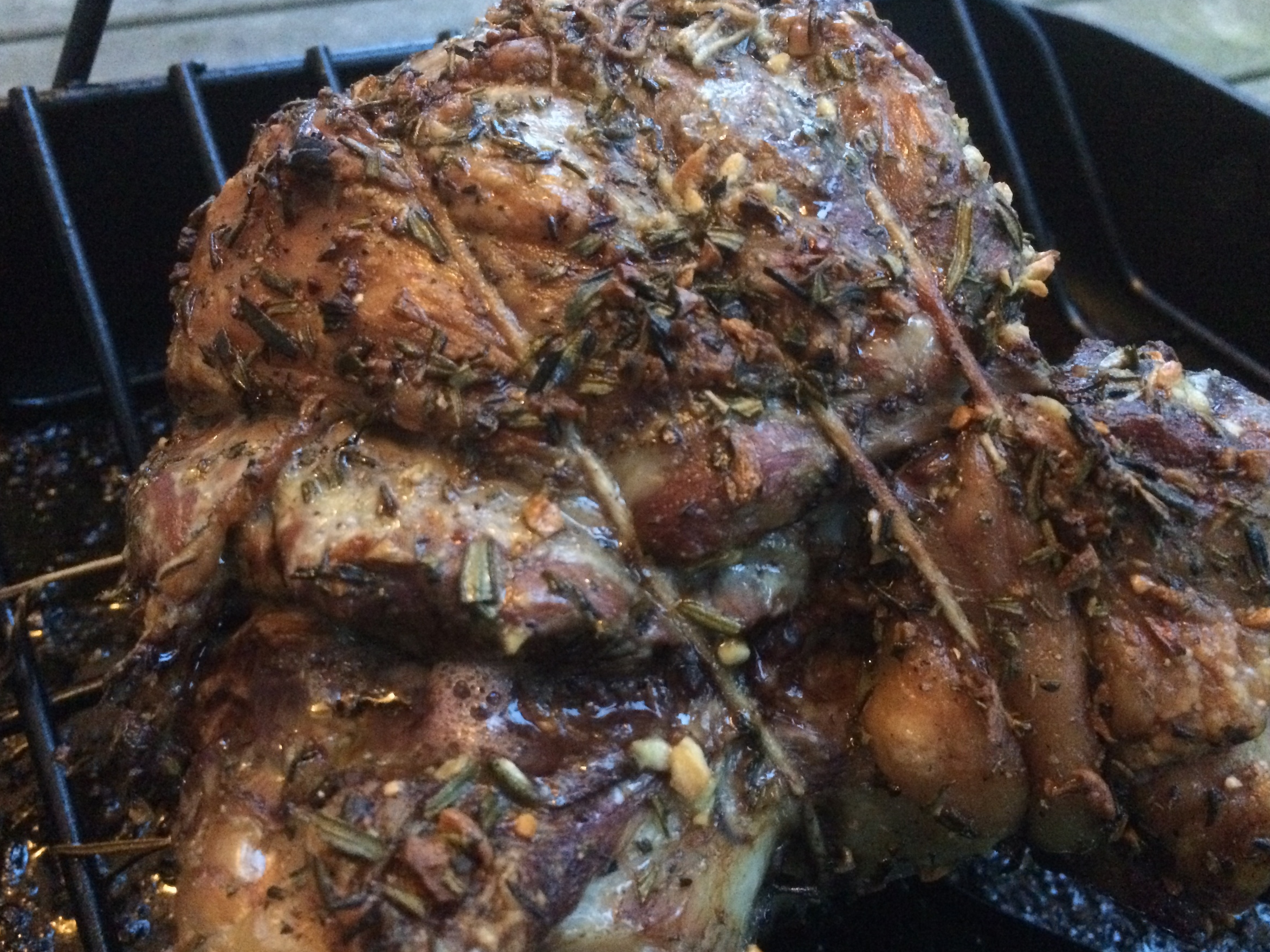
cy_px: 483
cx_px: 648
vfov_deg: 44.2
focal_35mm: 32
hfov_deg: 56.8
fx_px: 1174
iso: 640
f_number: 2.2
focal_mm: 4.12
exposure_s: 1/15
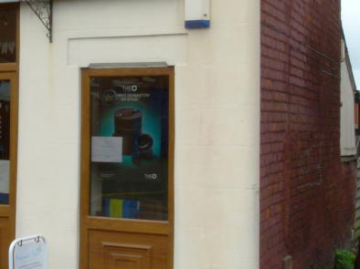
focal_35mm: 104
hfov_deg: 18.3
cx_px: -15
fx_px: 1081
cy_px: 109
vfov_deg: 14.2
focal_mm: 7.3
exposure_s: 1/50
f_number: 8
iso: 100
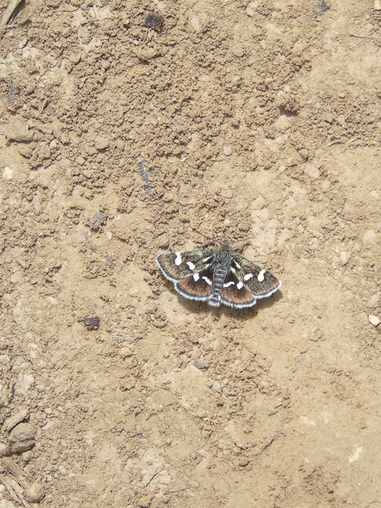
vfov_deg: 7.0
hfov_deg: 5.2
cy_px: 254
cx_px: 212
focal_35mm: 284
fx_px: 4166
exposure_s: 1/320
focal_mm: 38
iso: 80
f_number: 4.7
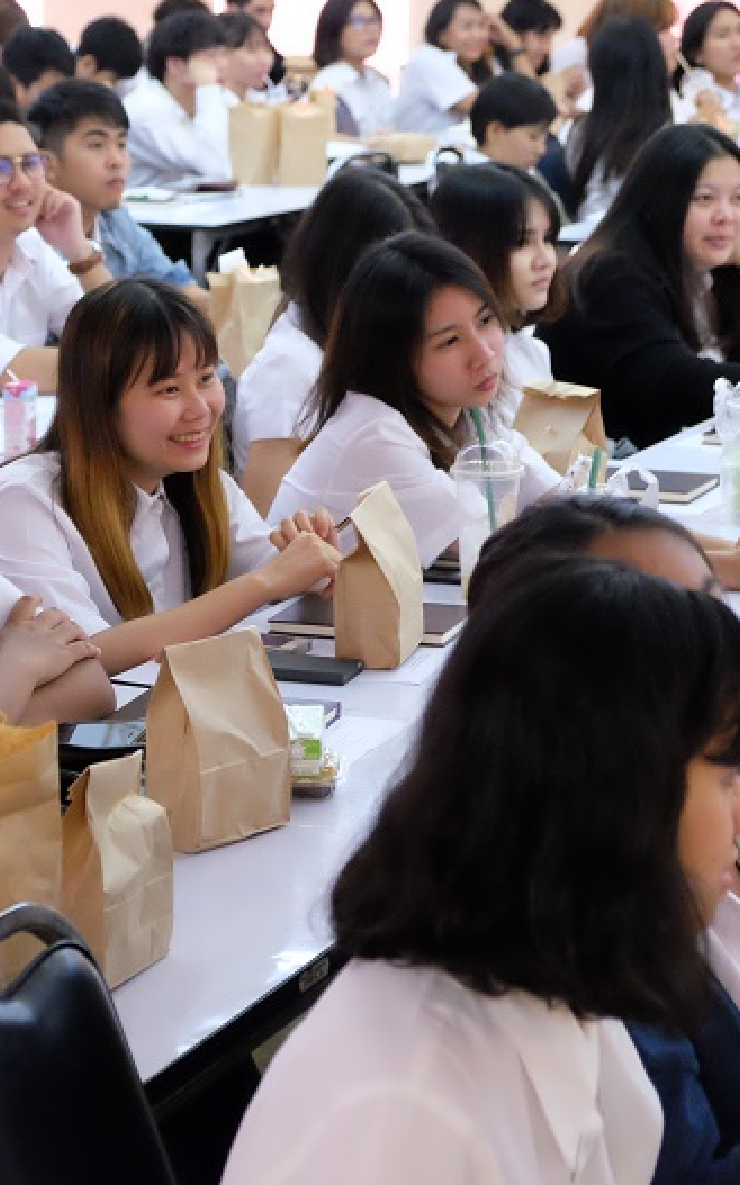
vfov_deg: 21.0
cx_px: -43
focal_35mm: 99
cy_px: 588
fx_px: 3197
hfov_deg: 13.0
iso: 6400
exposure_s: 1/50
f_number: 4
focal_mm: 42.5
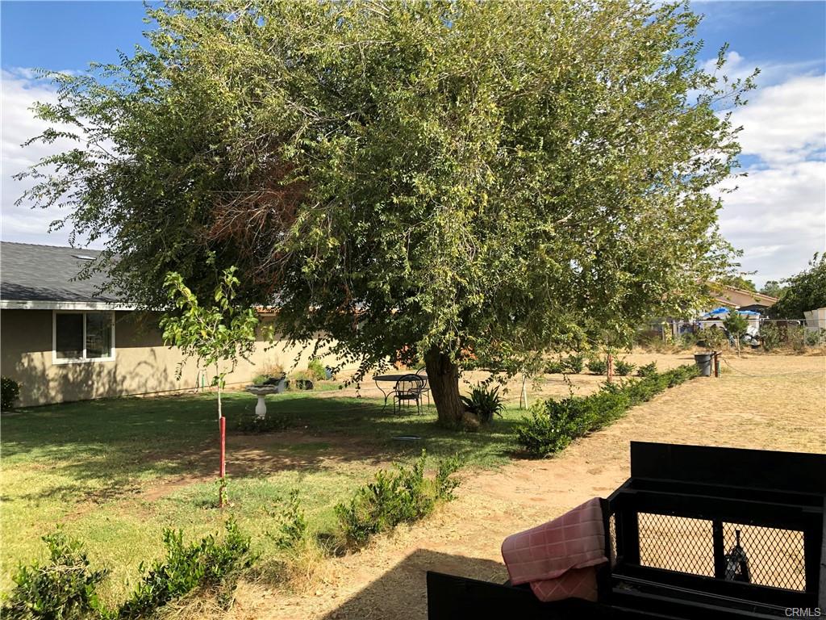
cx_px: 413
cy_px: 310
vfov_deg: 49.7
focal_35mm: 28
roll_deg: +0.9
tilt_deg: +0.0
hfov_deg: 63.4
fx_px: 668
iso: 20
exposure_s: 1/1372
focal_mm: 3.99
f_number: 1.8
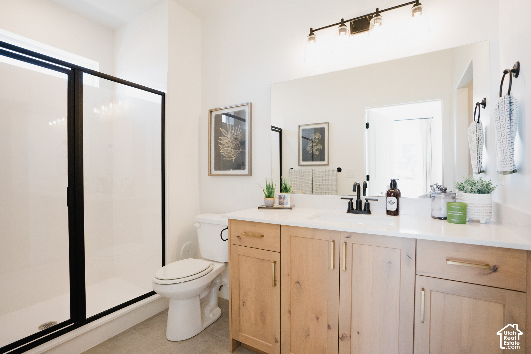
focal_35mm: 17
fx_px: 247
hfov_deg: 94.2
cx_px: 266
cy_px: 177
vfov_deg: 71.3
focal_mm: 16
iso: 2000
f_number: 3.5
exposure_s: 1/1000
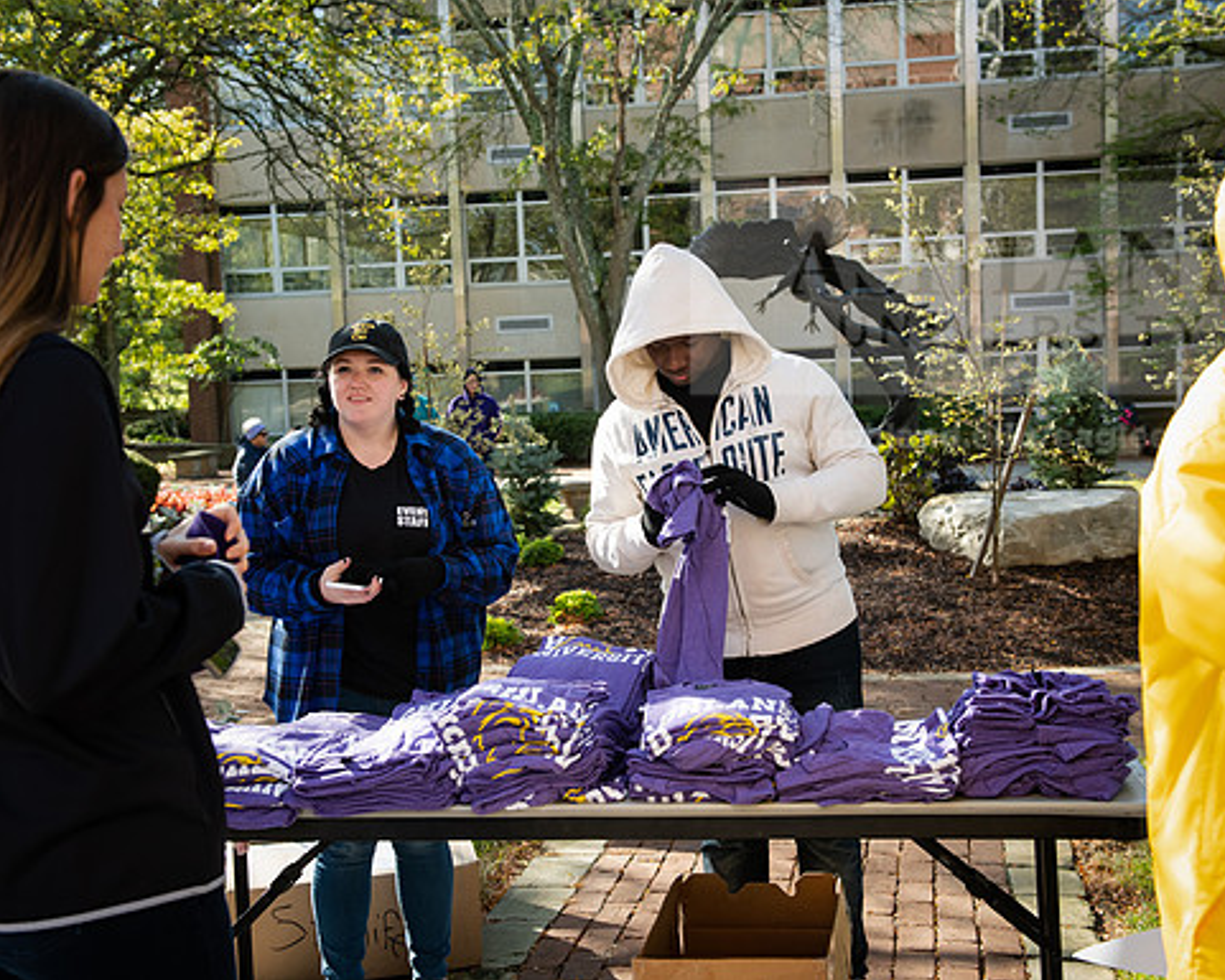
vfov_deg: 34.9
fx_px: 1559
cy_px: 490
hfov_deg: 42.9
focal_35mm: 43
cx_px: 614
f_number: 5
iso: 400
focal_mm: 38
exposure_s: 1/400
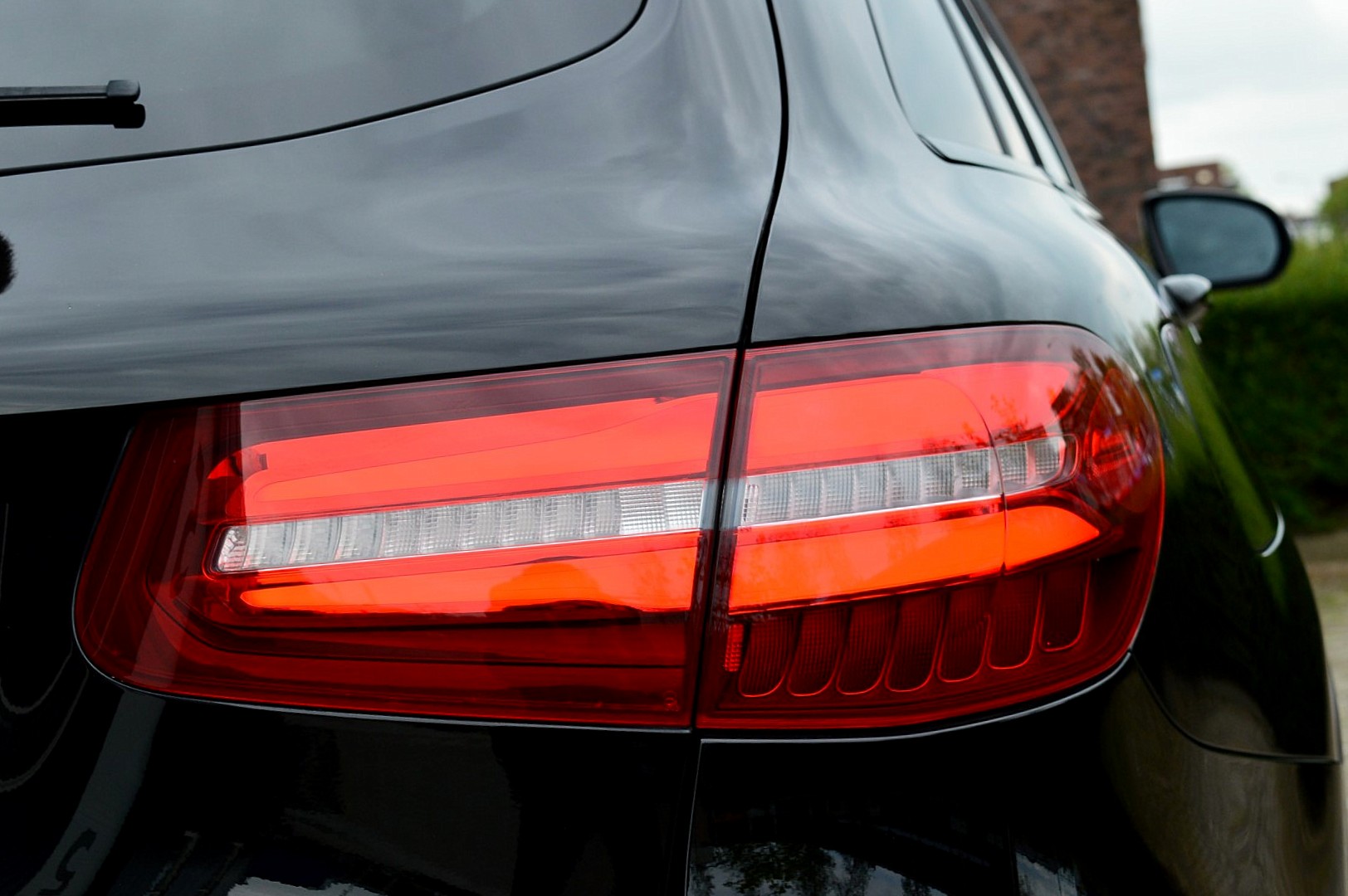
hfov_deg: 29.9
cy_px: 448
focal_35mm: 68
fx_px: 2525
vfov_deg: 20.1
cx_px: 674
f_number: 10
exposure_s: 1/200
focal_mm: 45
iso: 400
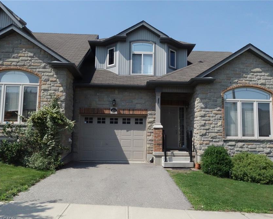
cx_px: 147
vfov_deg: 45.8
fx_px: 259
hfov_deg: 55.6
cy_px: 111
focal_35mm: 32
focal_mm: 10.4
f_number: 11
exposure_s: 1/1600
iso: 1600
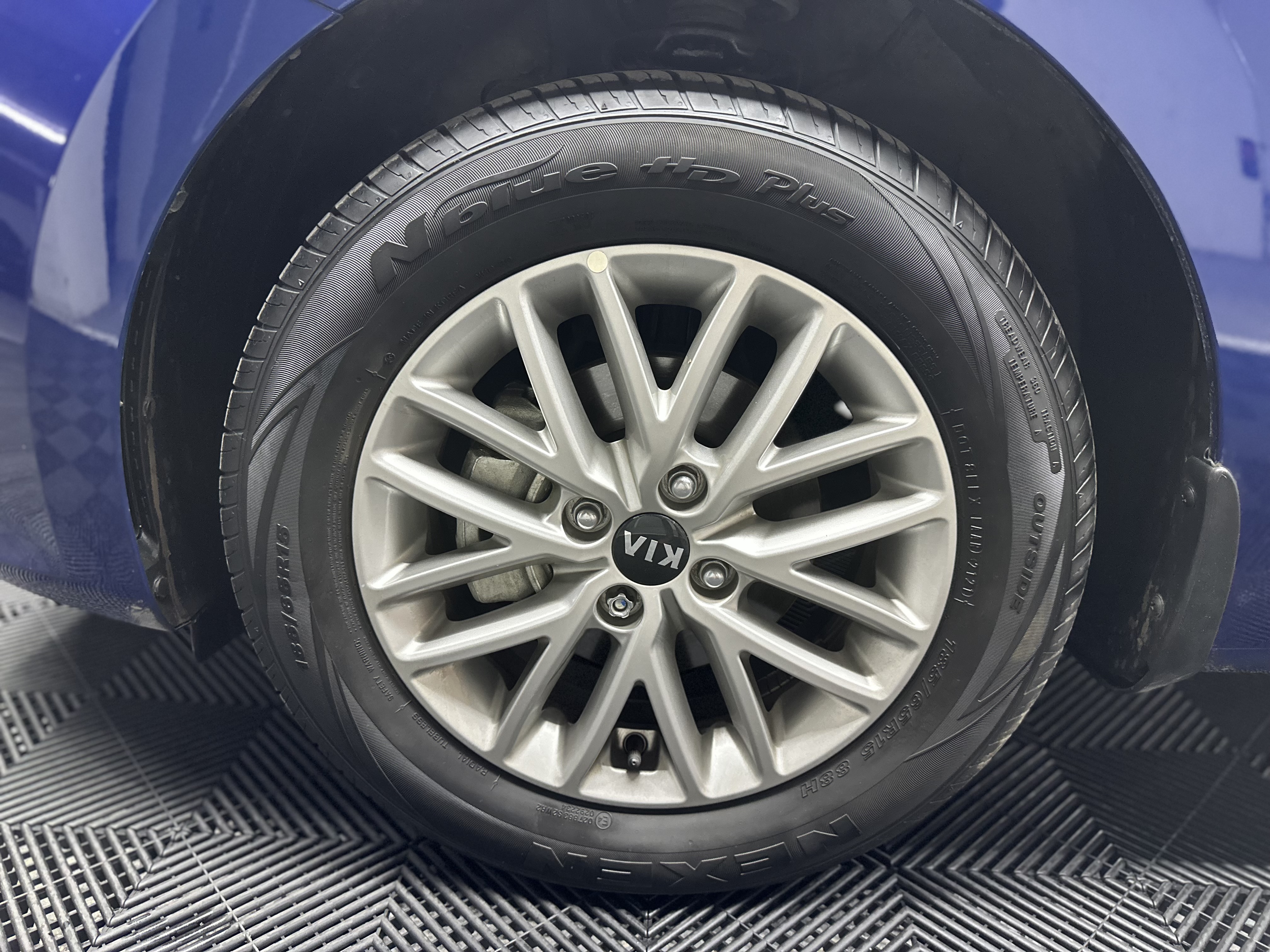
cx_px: 635
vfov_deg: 56.8
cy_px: 476
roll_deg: -1.1
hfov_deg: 71.6
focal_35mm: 24
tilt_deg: -17.7
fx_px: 881
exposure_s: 1/50
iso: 800
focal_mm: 6.86
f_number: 1.78
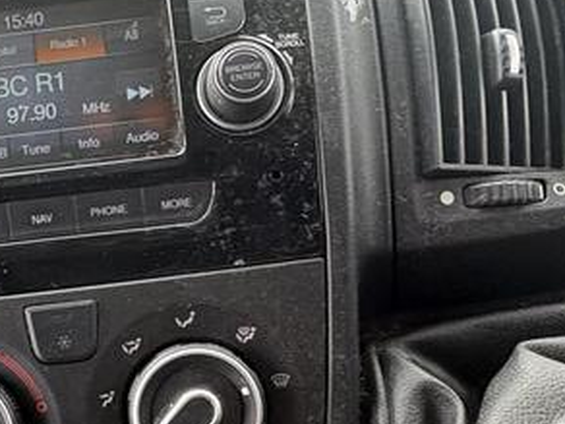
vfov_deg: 32.1
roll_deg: +2.7
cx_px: 128
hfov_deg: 42.2
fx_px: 702
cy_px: 376
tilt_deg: -24.7
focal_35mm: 43
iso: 125
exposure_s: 1/112
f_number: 2.2
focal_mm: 2.22
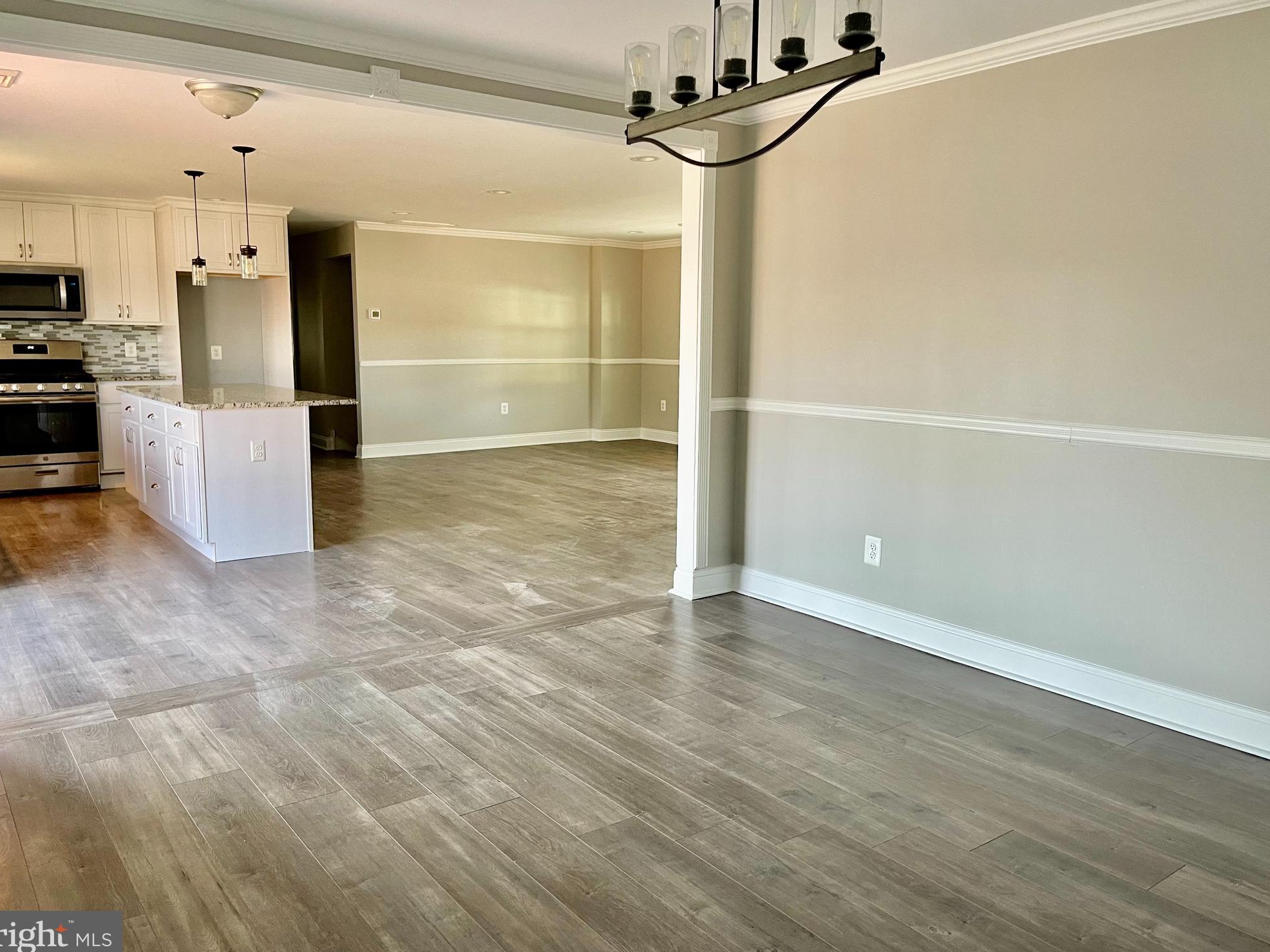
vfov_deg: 51.4
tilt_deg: -8.7
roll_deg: -0.1
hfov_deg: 65.3
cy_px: 469
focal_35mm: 27
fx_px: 991
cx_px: 621
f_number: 1.6
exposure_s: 1/60
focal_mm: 5.1
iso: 125
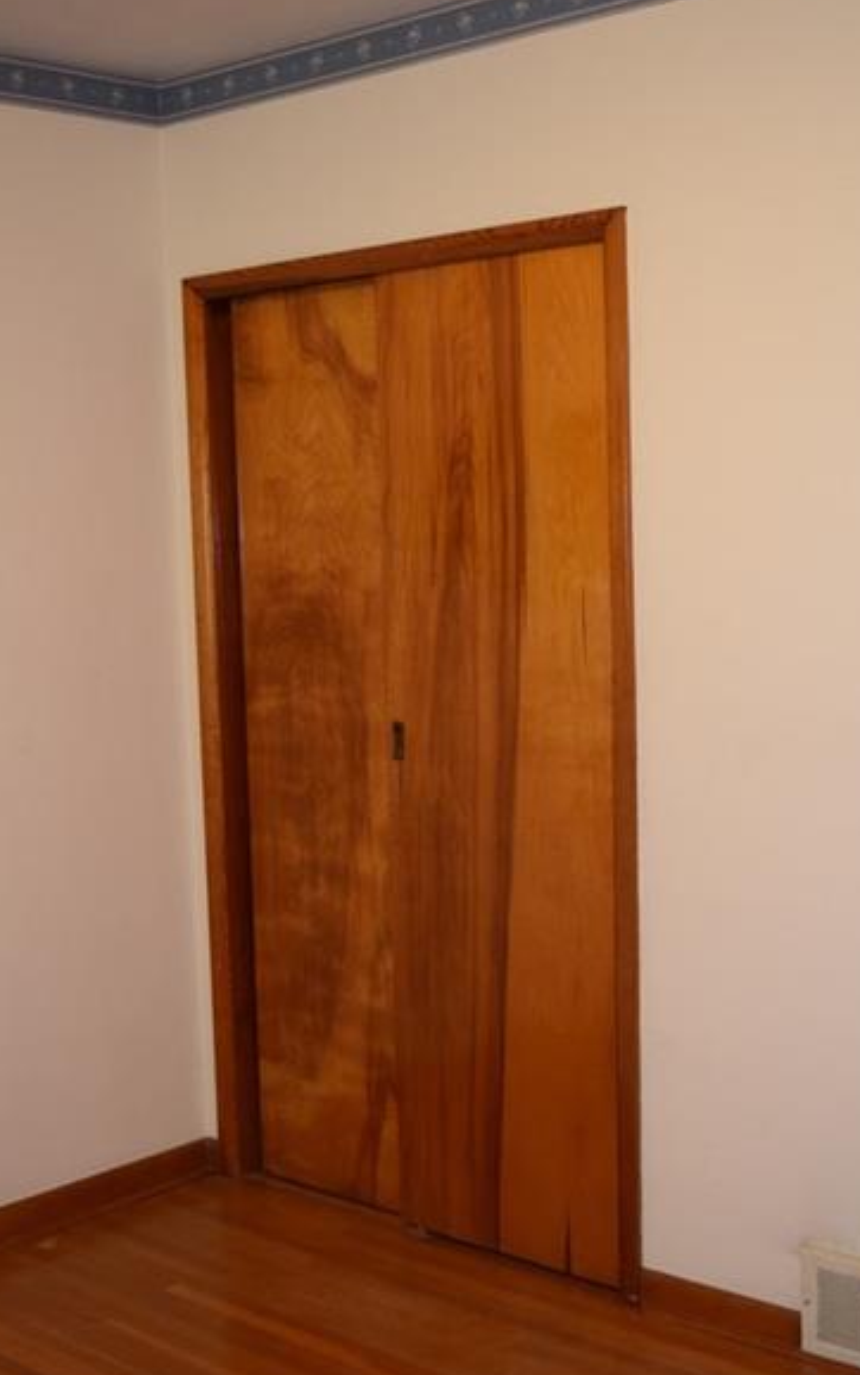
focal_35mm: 51
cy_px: 760
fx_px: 1900
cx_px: 399
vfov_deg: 39.8
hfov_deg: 25.5
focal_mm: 25
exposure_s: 1/60
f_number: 4
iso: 1100
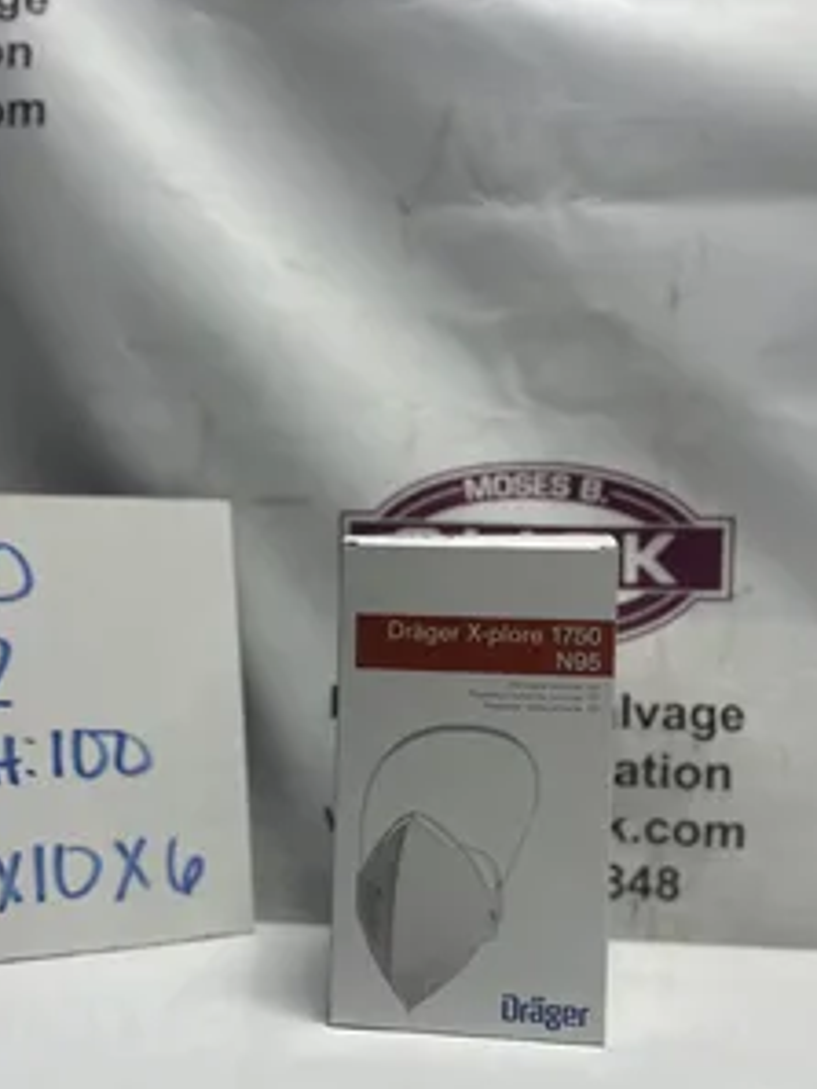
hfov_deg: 40.7
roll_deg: -1.0
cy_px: 627
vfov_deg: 52.4
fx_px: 1101
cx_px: 359
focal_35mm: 35
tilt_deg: -1.1
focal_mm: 5.7
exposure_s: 1/840
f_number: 1.5
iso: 50
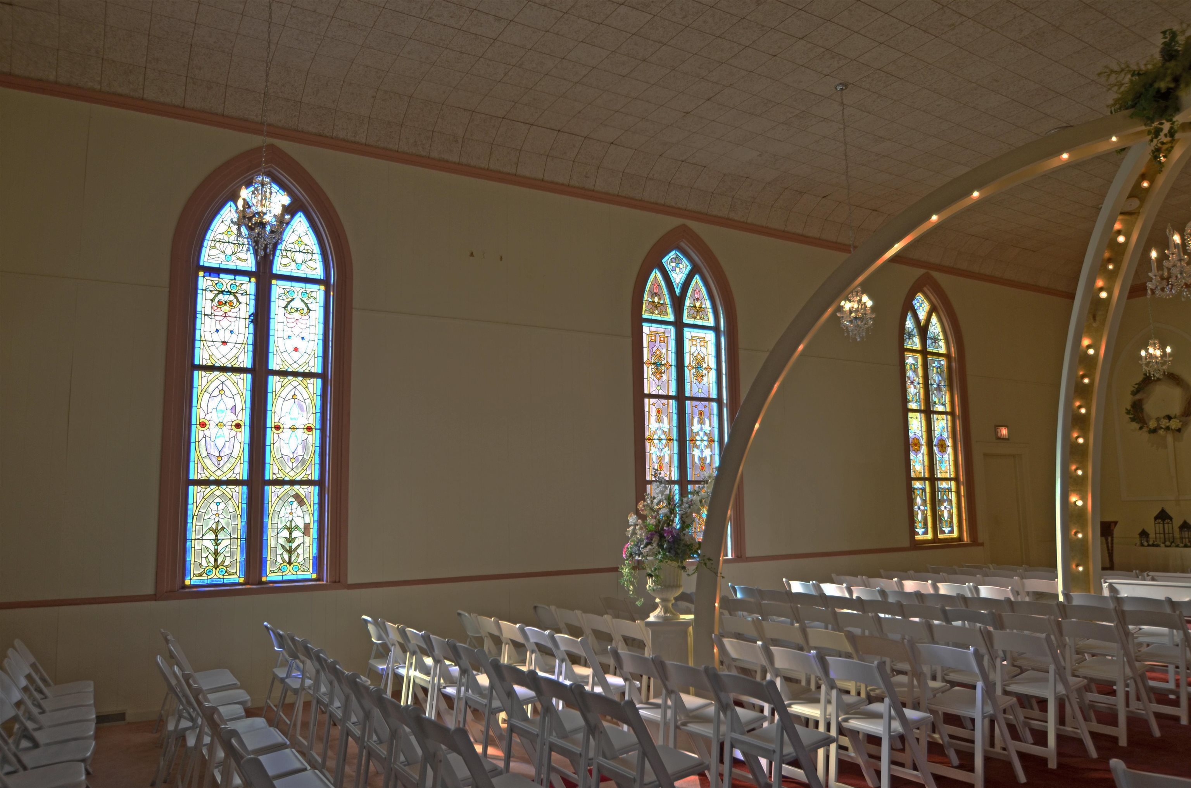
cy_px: 394
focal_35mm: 26
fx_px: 842
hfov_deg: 70.6
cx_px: 596
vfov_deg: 50.2
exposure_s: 1/60
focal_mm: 17
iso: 250
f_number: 4.5
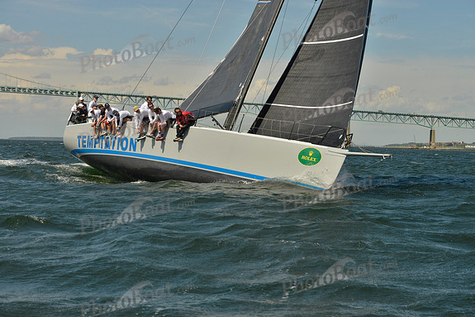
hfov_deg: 19.8
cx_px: 239
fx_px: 1359
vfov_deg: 13.3
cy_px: 159
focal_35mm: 103
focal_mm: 102
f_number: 9
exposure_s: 1/1600
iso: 280
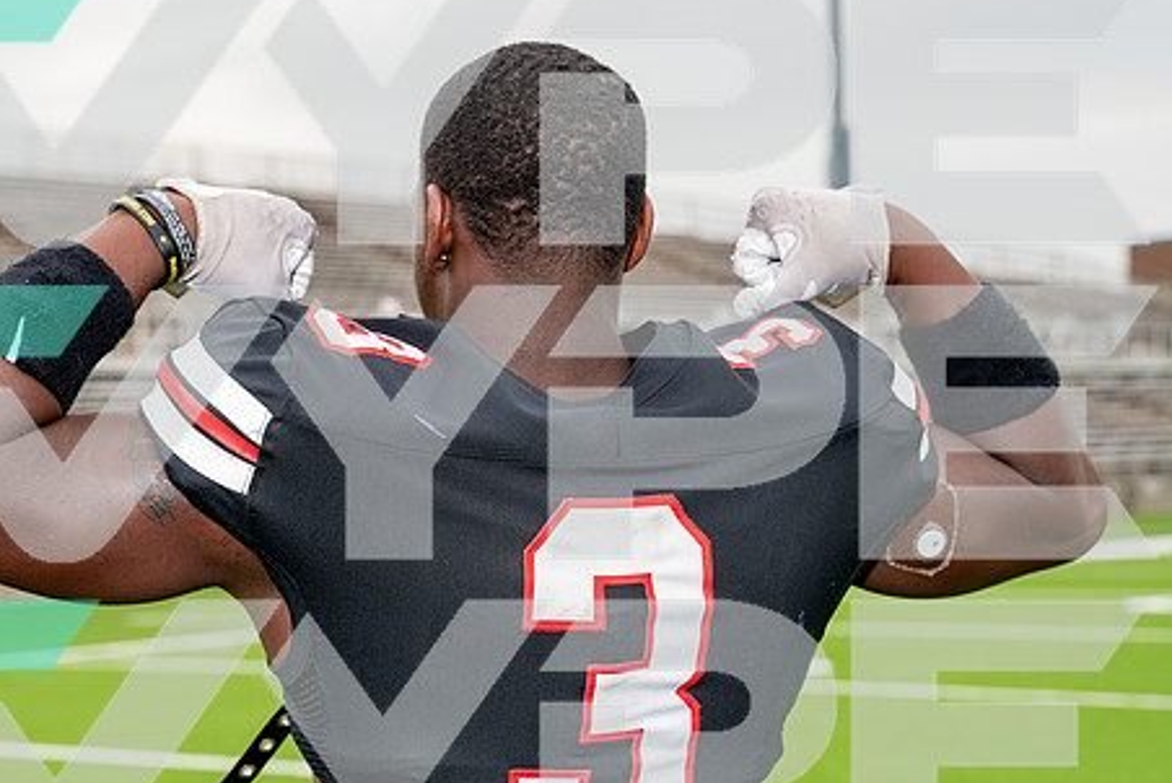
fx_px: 2508
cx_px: 498
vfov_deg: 17.7
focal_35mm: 77
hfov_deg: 26.3
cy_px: 424
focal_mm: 60
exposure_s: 1/250
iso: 100
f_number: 5
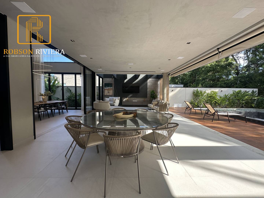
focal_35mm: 14
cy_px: 99
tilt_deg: -2.4
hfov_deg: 102.1
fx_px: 107
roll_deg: -0.7
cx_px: 132
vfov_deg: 85.7
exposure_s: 1/193
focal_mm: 2.22
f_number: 2.2
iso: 40
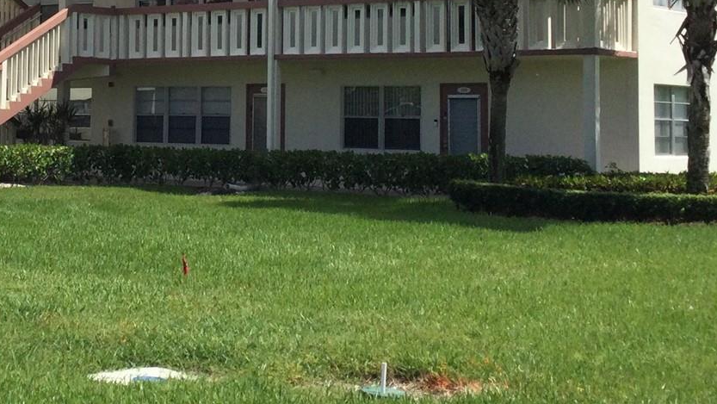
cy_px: 5
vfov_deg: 14.4
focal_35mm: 83
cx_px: 102
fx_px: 1578
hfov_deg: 25.0
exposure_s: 1/2037
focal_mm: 3.3
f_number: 2.4
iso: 25
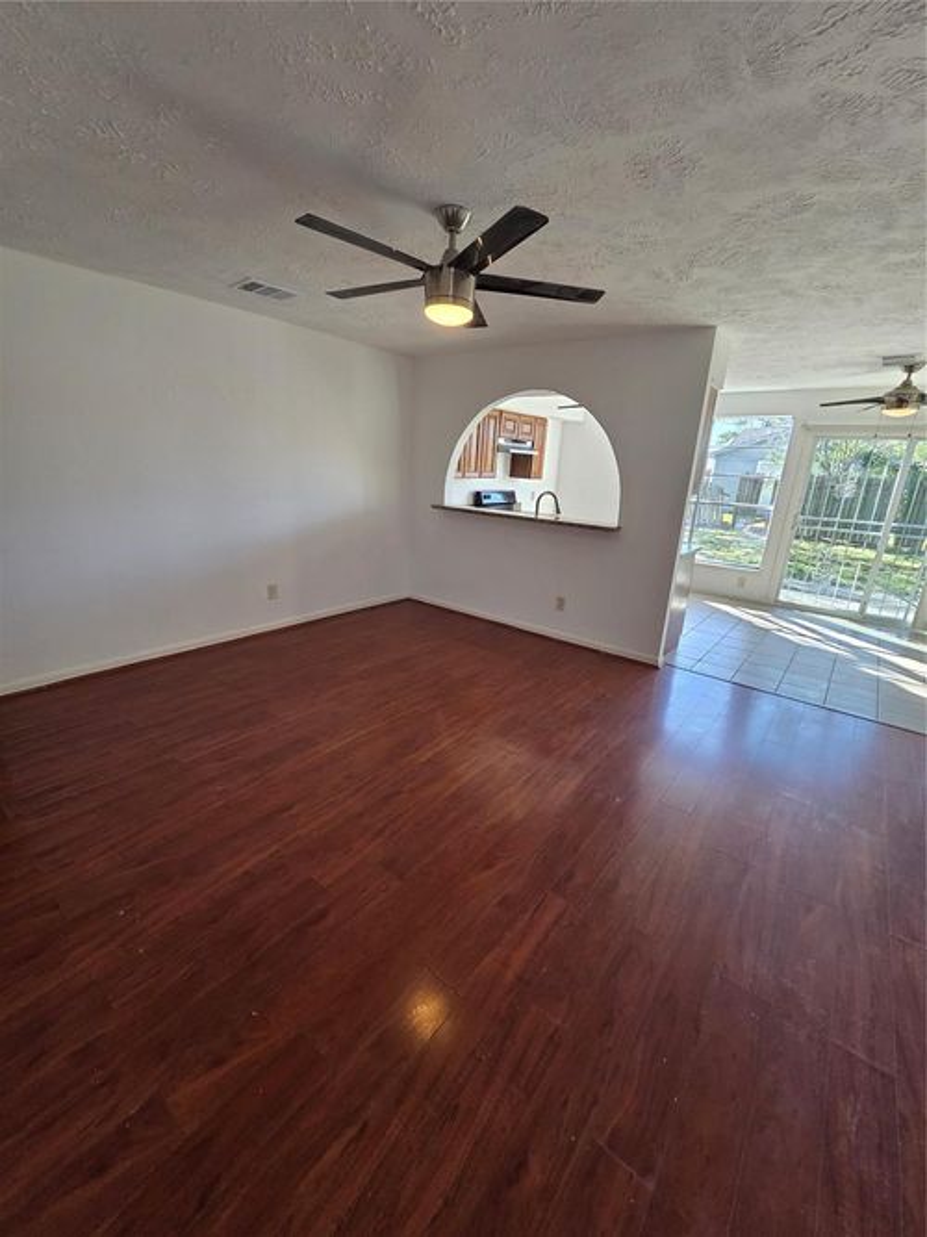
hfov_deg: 89.9
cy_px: 618
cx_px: 464
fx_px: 464
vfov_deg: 106.2
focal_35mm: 13
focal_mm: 2.2
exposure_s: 1/120
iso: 160
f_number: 2.2
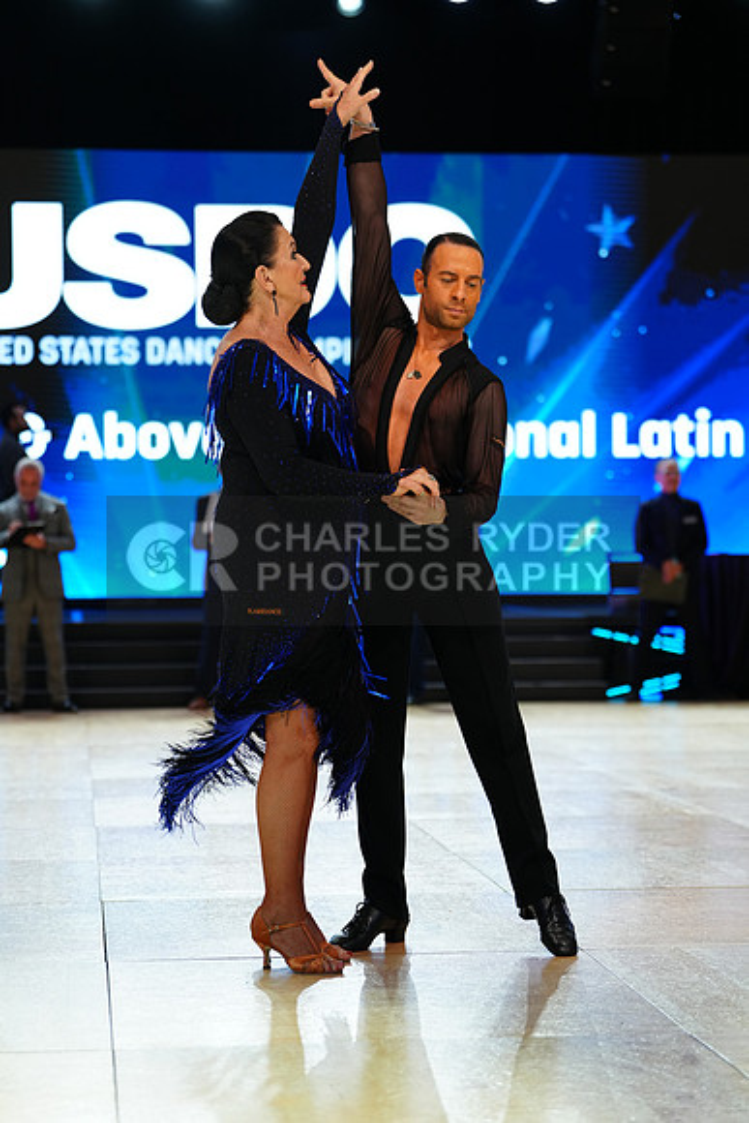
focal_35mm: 84
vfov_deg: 24.2
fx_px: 2620
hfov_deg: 16.3
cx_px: 374
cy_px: 562
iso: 800
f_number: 2.8
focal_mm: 84
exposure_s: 1/400
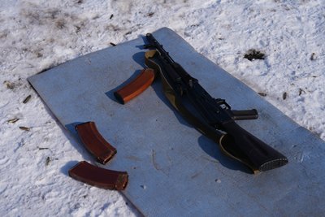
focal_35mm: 70
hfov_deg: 28.8
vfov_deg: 19.5
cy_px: 108
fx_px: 632
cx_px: 162
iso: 100
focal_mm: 70
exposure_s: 1/1250
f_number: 5.6
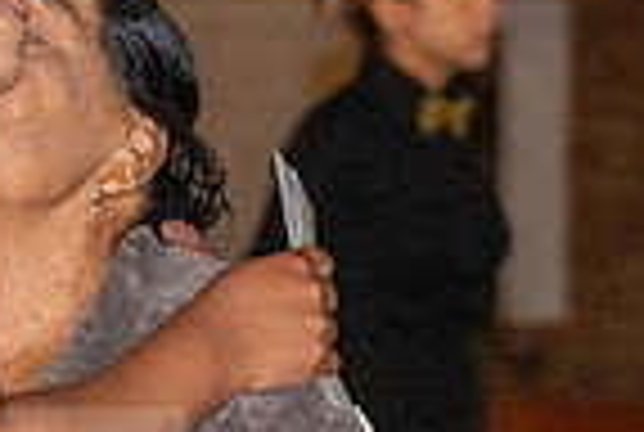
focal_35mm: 486
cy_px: 515
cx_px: -194
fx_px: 8712
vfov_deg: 2.8
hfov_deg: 4.2
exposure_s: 1/100
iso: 2000
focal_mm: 120
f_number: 6.7
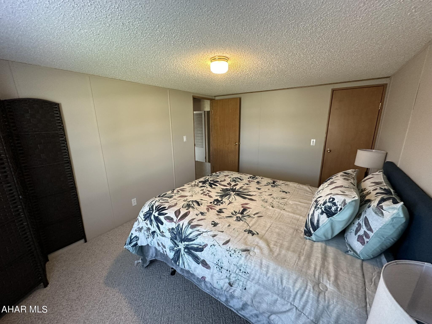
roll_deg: +0.2
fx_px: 175
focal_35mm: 14
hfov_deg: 102.1
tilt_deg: -12.3
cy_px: 162
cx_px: 216
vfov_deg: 85.7
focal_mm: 2.22
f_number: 2.2
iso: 320
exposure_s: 1/60
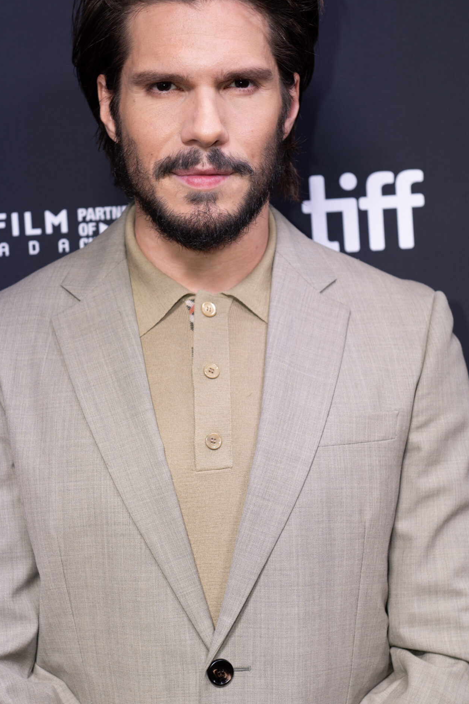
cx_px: 208
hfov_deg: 16.3
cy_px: 290
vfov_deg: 24.2
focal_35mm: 84
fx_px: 1641
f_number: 4.5
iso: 125
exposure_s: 1/125
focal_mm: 62
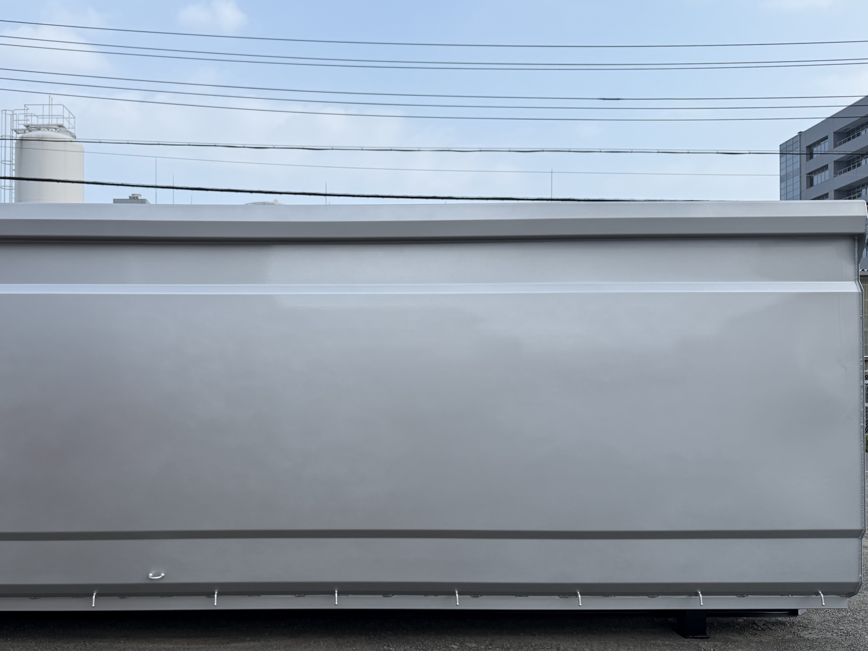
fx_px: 777
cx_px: 315
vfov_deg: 45.4
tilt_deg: +1.1
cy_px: 360
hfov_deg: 57.5
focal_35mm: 31
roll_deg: -0.1
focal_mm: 6.76
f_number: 1.78
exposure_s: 1/2801
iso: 80
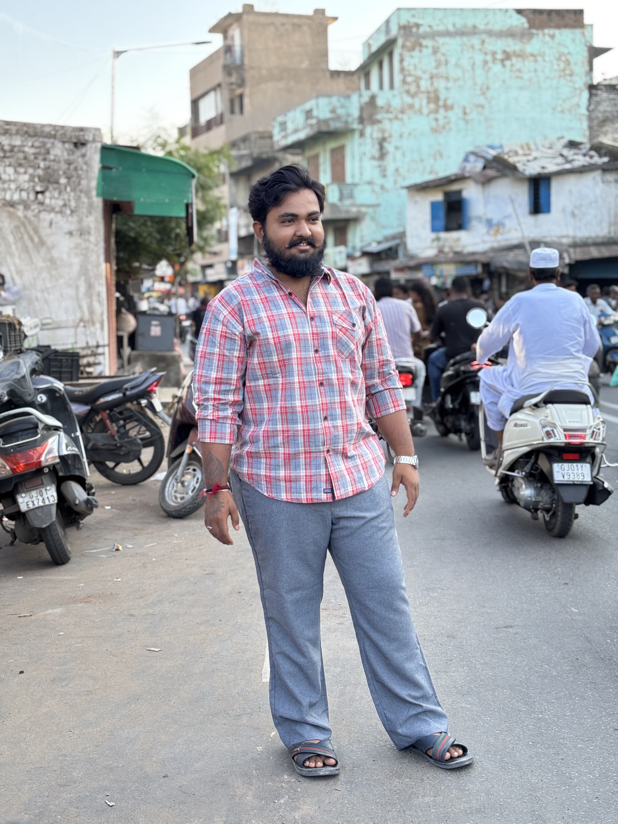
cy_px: 412
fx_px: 1238
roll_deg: -0.6
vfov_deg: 36.8
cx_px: 309
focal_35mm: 52
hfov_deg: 28.0
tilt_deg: -7.2
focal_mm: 5.96
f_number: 1.6
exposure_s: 1/132
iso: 32
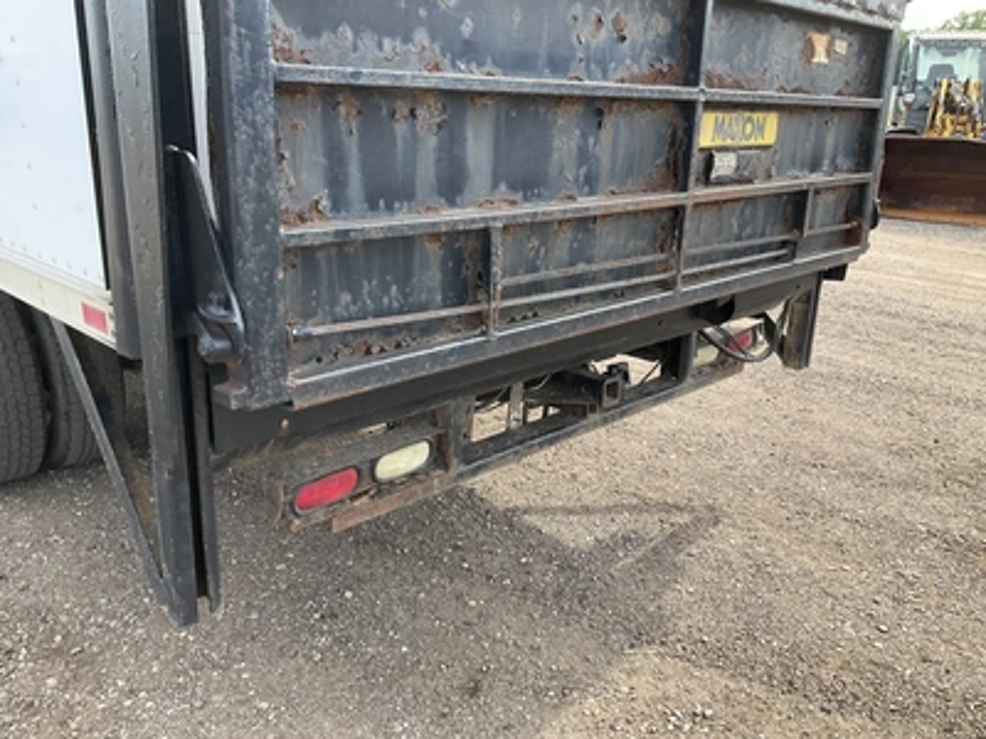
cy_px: 370
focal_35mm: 29
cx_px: 493
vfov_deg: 48.2
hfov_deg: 61.7
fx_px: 826
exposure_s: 1/358
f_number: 1.8
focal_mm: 3
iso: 25
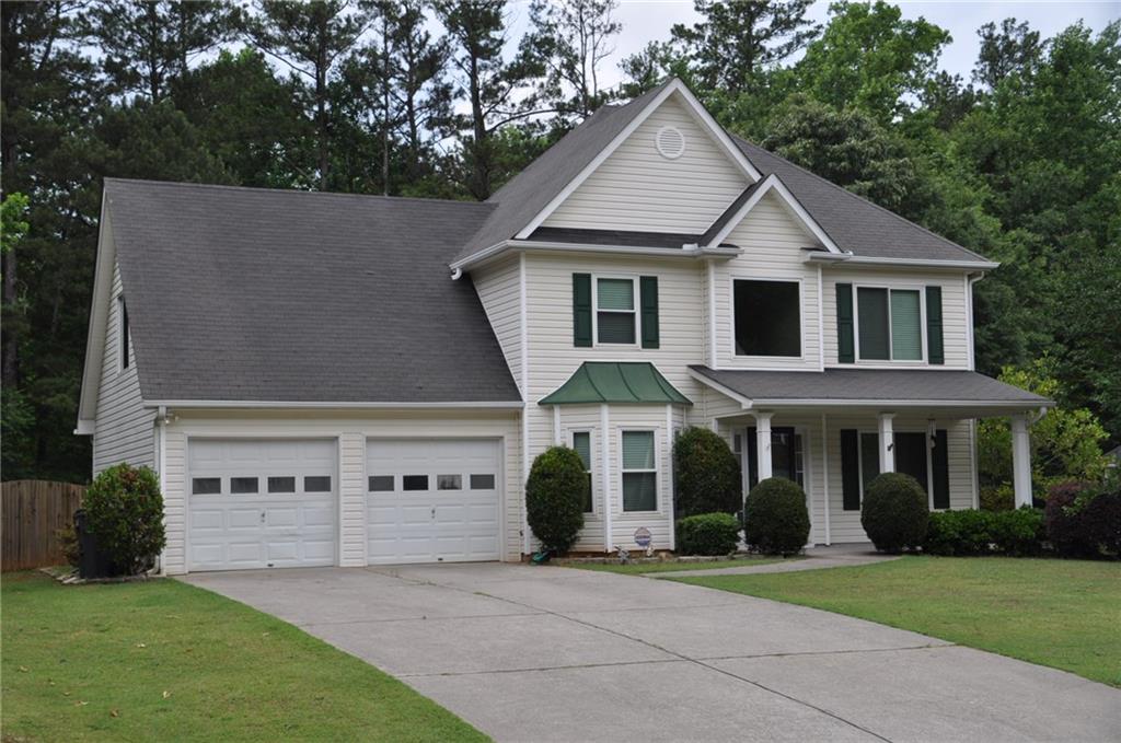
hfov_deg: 41.2
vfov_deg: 28.0
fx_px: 1492
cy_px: 372
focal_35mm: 48
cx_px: 560
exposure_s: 1/320
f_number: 9
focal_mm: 32
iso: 200
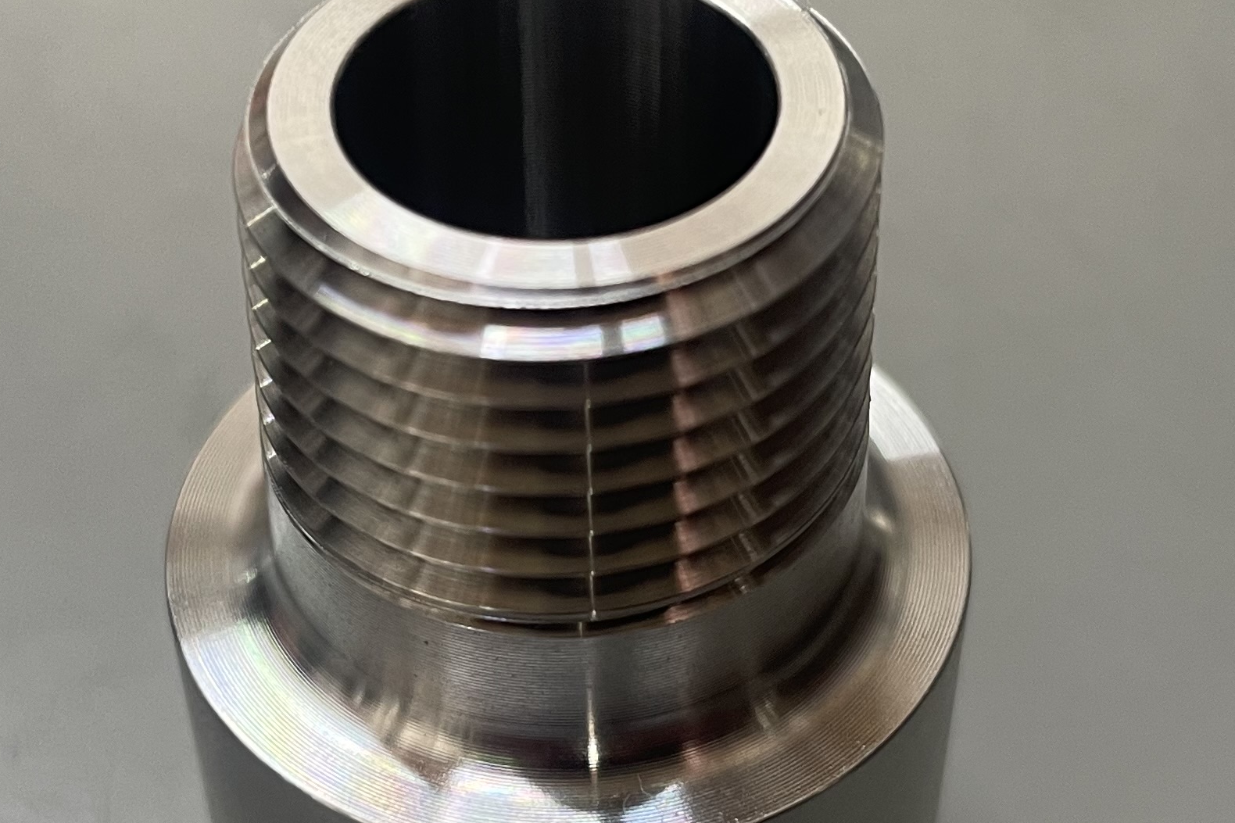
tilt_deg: -44.3
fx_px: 2367
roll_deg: +2.2
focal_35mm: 69
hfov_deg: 29.2
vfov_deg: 19.7
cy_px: 553
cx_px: 576
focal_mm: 4.2
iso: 80
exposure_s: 1/50
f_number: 1.6
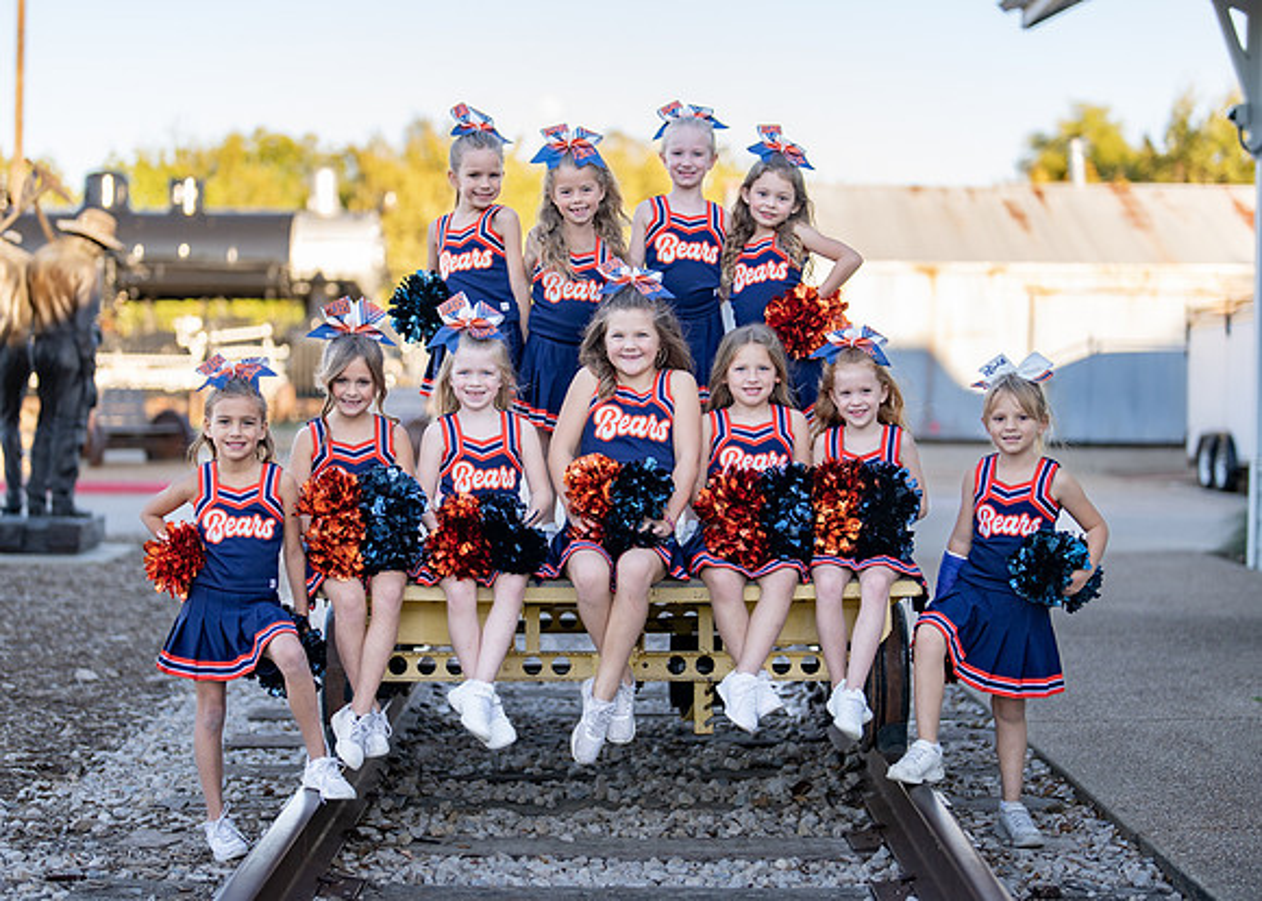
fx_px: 2288
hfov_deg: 30.8
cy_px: 432
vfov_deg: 22.3
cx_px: 652
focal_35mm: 64
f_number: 1.2
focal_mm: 50
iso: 100
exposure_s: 1/1250
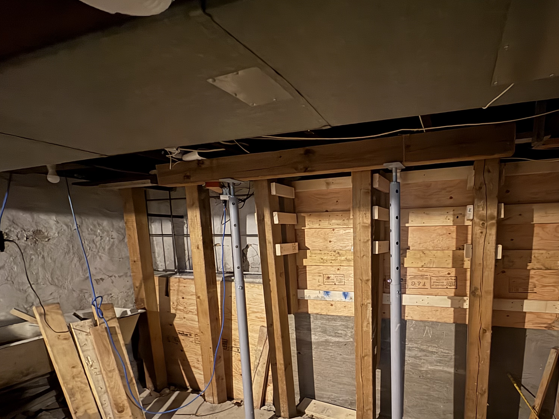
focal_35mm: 19
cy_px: 281
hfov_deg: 82.6
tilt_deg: -8.3
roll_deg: +0.5
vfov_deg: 66.7
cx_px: 358
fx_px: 307
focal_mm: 2.22
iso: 1250
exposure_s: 1/10
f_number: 2.2
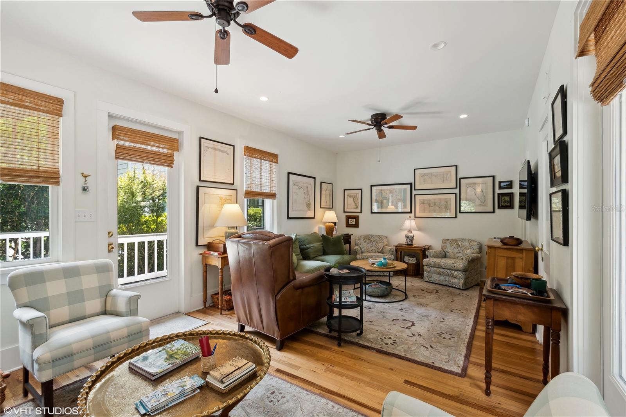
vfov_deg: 77.3
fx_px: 261
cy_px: 208
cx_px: 313
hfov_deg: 100.4
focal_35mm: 15
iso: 200
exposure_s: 1/13
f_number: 8
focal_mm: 10
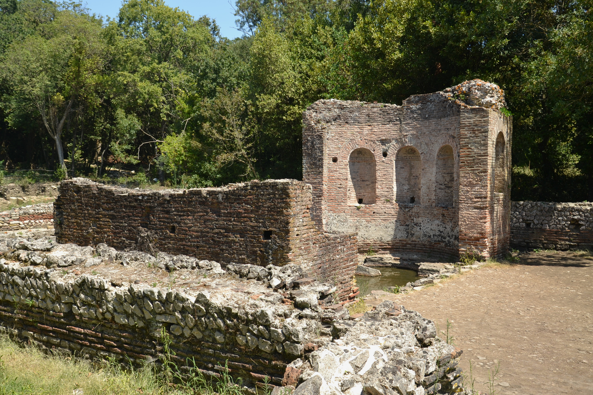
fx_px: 618
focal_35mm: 38
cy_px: 198
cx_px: 296
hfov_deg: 51.3
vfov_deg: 35.5
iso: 100
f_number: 5.6
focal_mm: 25
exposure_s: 1/125
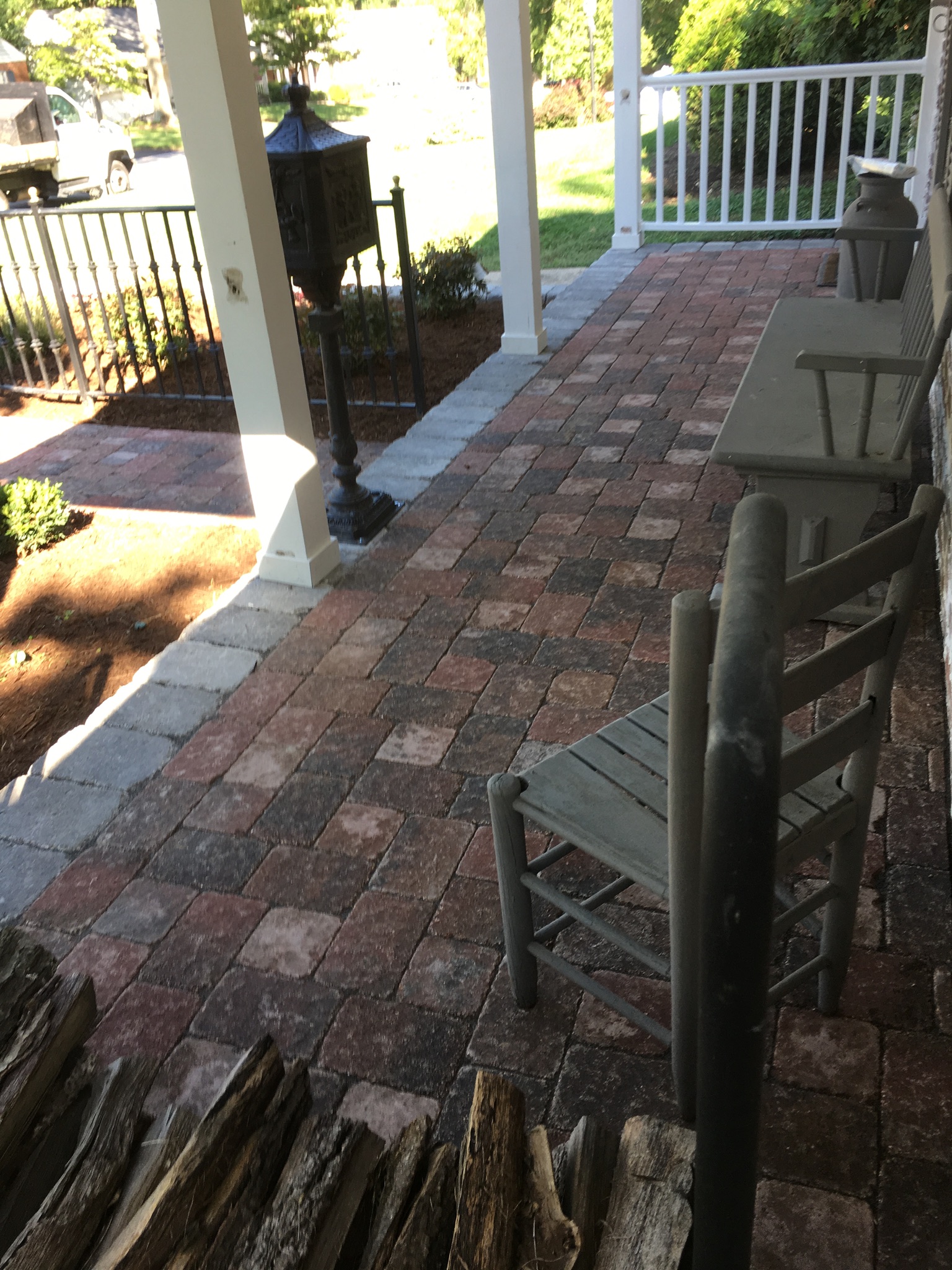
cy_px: 635
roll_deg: +6.9
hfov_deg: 48.2
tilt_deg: -27.5
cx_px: 476
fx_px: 1063
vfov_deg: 61.7
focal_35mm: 29
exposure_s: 1/120
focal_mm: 4.15
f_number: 2.2
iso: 32
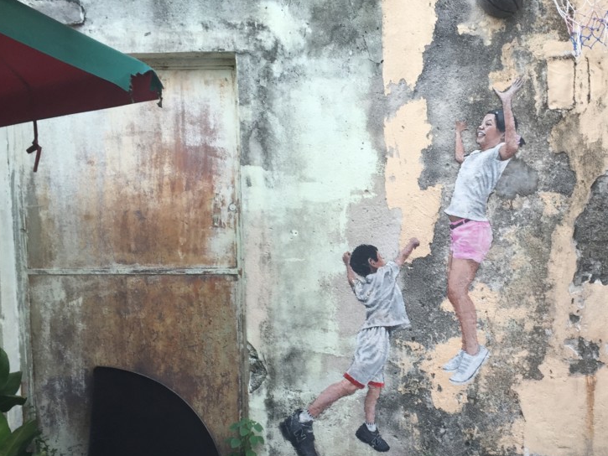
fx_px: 843
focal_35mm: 48
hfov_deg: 38.6
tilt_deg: -5.4
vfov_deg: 30.1
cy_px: 293
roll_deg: -0.5
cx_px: 455
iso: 40
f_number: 2.2
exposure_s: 1/60
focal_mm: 4.15
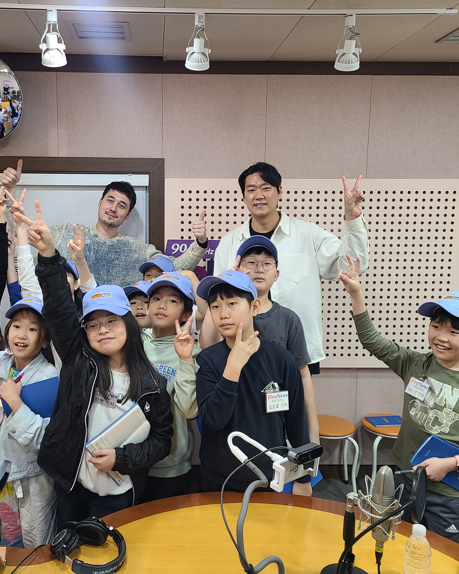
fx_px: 577
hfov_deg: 43.1
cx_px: 175
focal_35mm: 34
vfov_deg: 52.8
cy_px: 287
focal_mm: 5.4
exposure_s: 1/60
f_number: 1.8
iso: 125
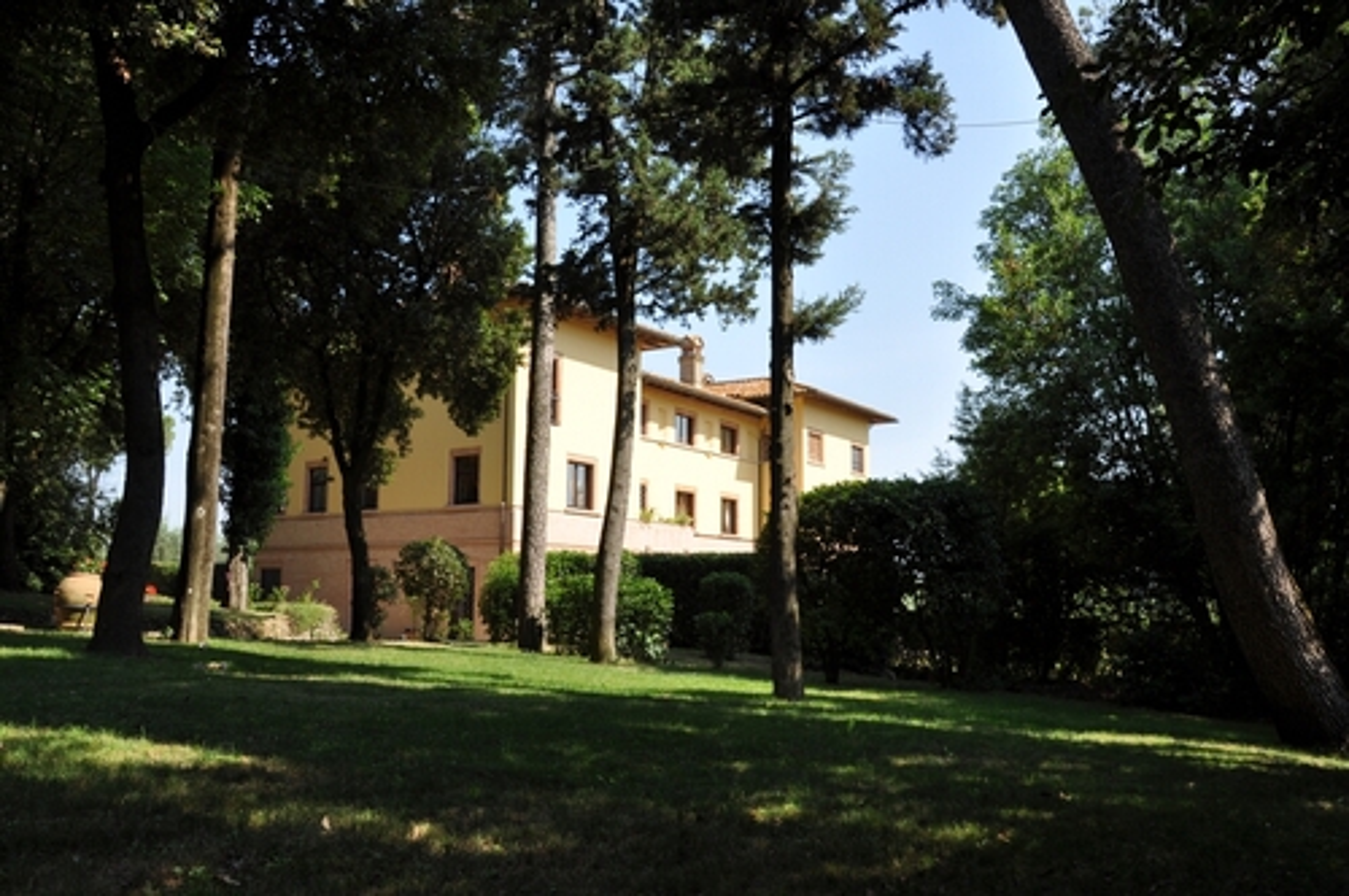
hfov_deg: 59.6
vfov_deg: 41.6
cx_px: 674
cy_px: 448
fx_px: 1179
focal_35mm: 32
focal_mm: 21
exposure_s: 1/100
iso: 200
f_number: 10
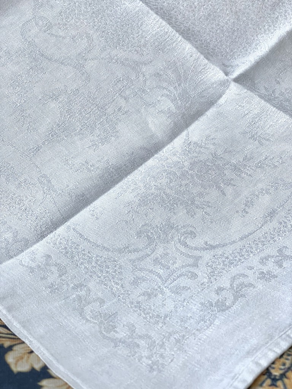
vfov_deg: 36.8
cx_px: 146
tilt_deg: -70.6
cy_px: 194
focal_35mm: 52
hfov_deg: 28.0
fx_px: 585
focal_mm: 6
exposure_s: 1/99
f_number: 2
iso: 160
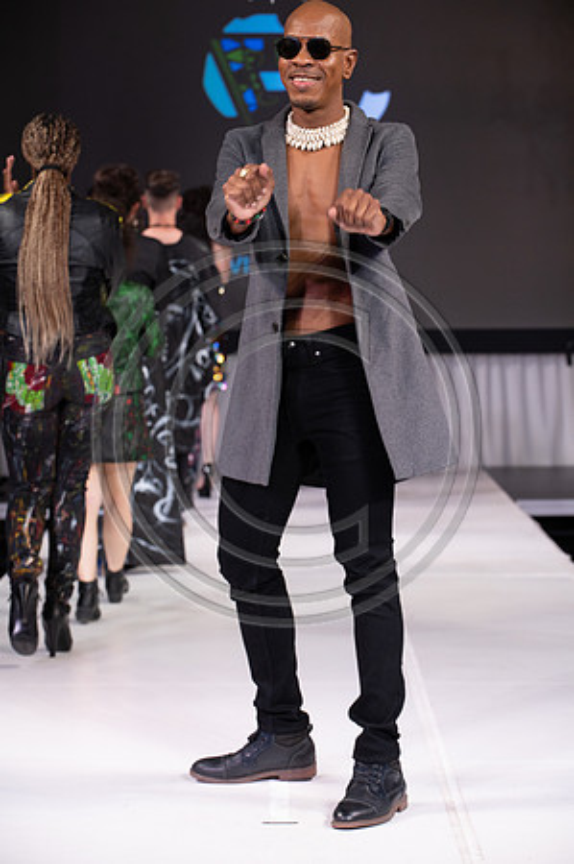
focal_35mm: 100
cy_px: 432
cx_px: 287
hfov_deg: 13.7
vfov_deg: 20.4
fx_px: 2397
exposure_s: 1/400
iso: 2000
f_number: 5.6
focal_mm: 100
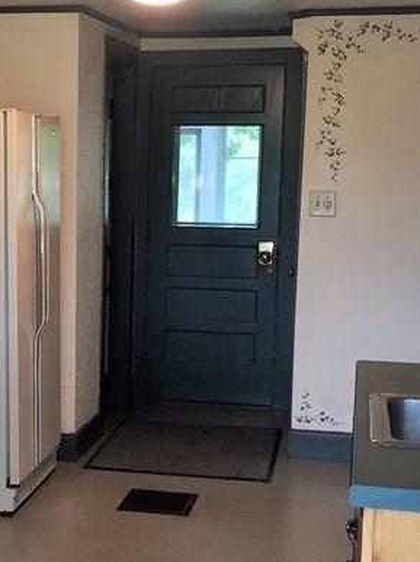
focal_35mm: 77
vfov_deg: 25.3
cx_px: 20
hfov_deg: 18.7
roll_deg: -1.5
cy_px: 335
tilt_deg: -8.8
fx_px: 1247
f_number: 2.2
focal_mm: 4.15
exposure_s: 1/30
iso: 64
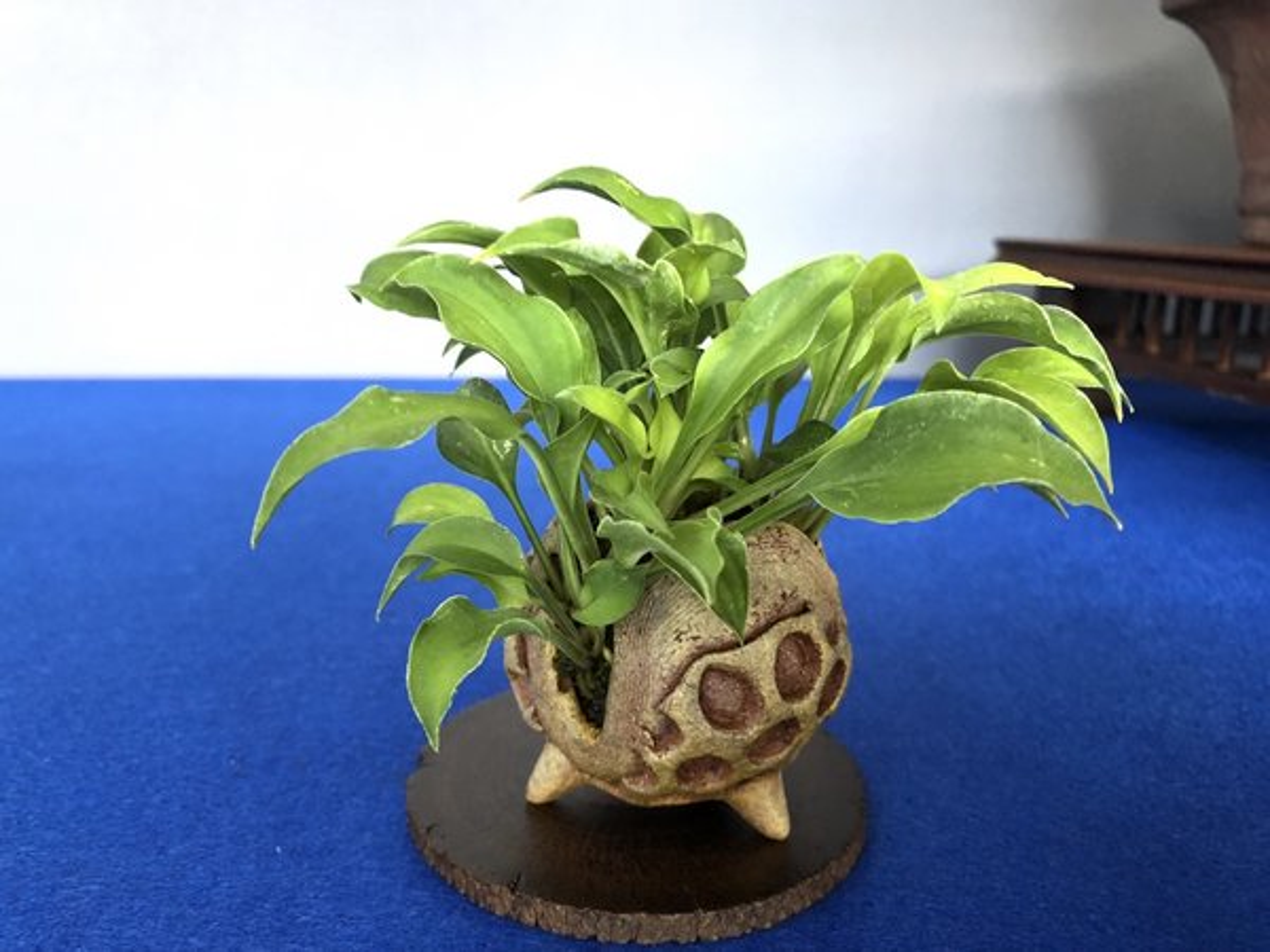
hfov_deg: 63.4
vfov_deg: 49.7
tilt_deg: -12.0
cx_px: 635
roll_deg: -0.6
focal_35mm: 28
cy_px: 476
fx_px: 1027
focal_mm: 3.99
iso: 40
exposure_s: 1/15
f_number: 1.8
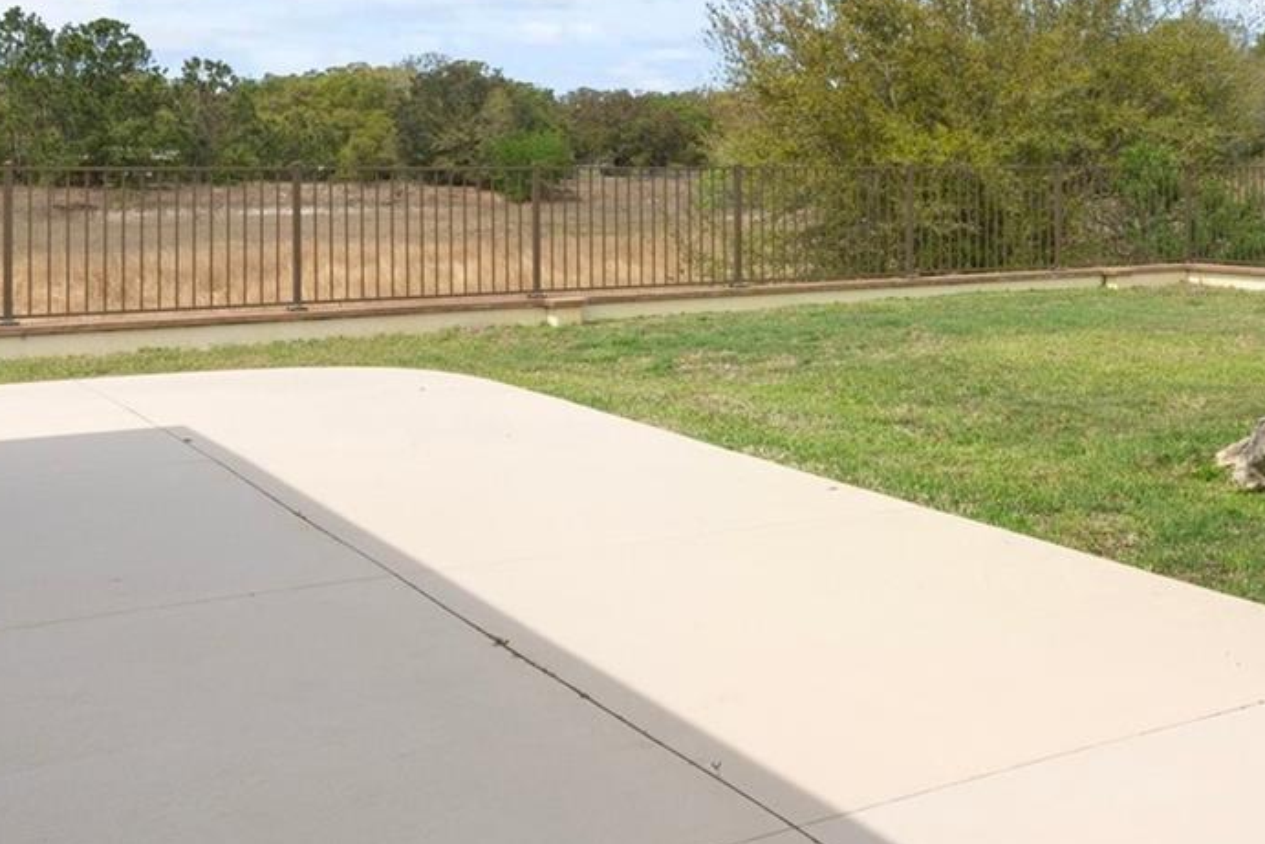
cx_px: 1089
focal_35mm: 45
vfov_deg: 28.9
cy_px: 130
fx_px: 1587
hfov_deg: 40.8
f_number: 8
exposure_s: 1/350
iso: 320
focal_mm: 13
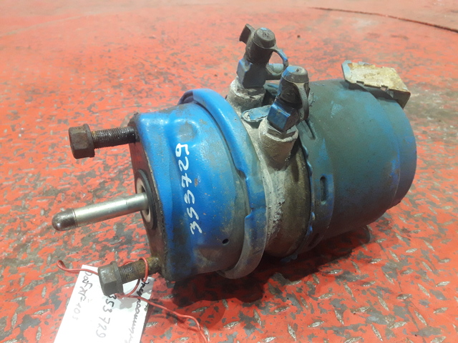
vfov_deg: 49.7
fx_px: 370
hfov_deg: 63.4
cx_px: 229
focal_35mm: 28
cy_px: 172
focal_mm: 3.7
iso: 200
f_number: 1.9
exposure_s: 1/33
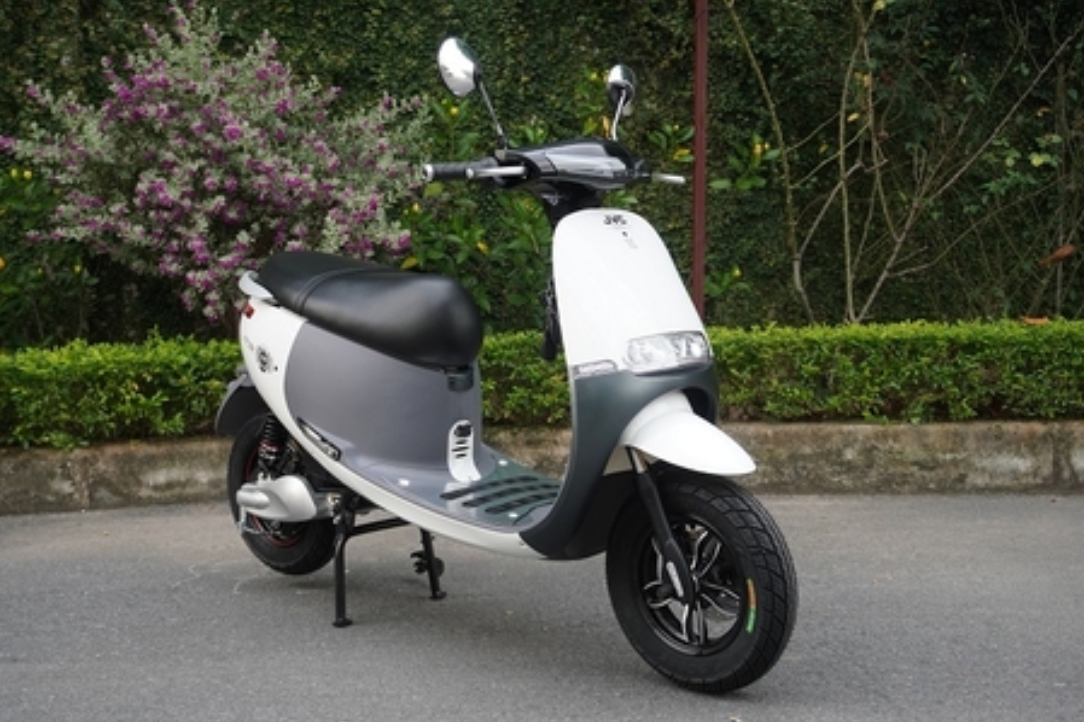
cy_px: 357
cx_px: 531
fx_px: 1401
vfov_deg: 28.9
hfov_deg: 42.3
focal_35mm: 47
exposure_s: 1/160
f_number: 4.5
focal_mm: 29
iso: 500
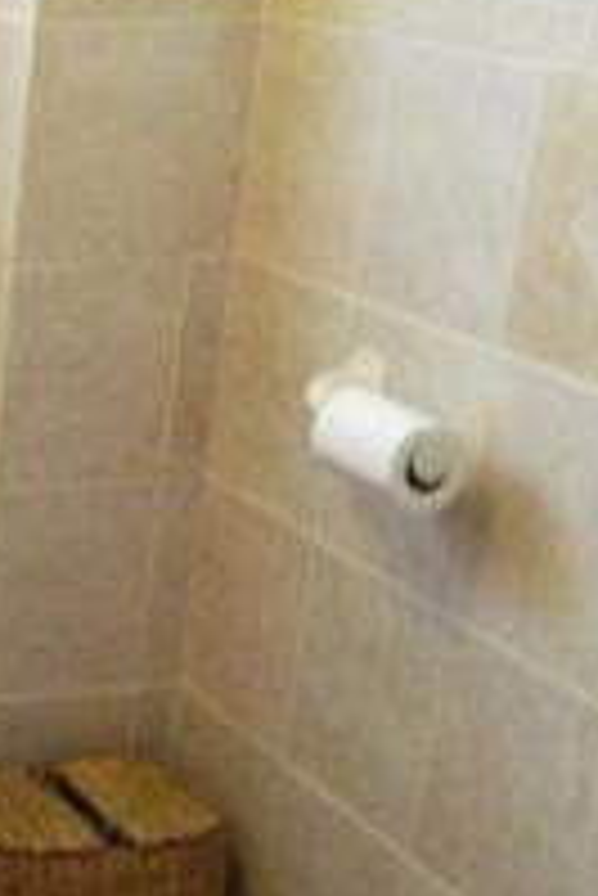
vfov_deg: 26.6
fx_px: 1890
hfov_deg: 14.8
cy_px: 412
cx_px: -587
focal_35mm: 76
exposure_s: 1/20
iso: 400
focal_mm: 4.5
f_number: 3.1
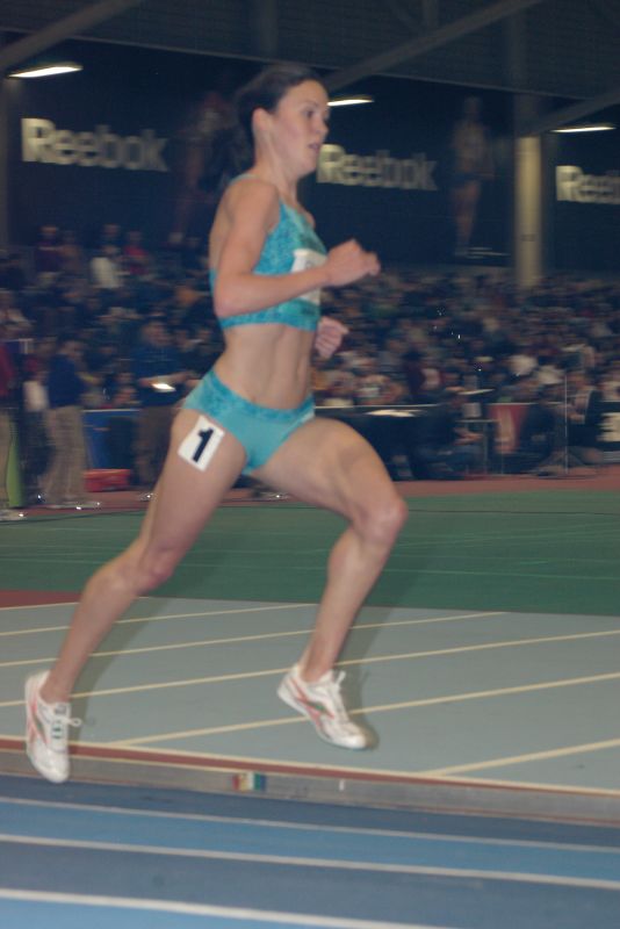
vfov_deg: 17.1
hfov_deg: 11.4
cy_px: 464
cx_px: 310
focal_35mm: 120
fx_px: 3097
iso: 800
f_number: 6.3
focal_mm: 80
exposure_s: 1/125
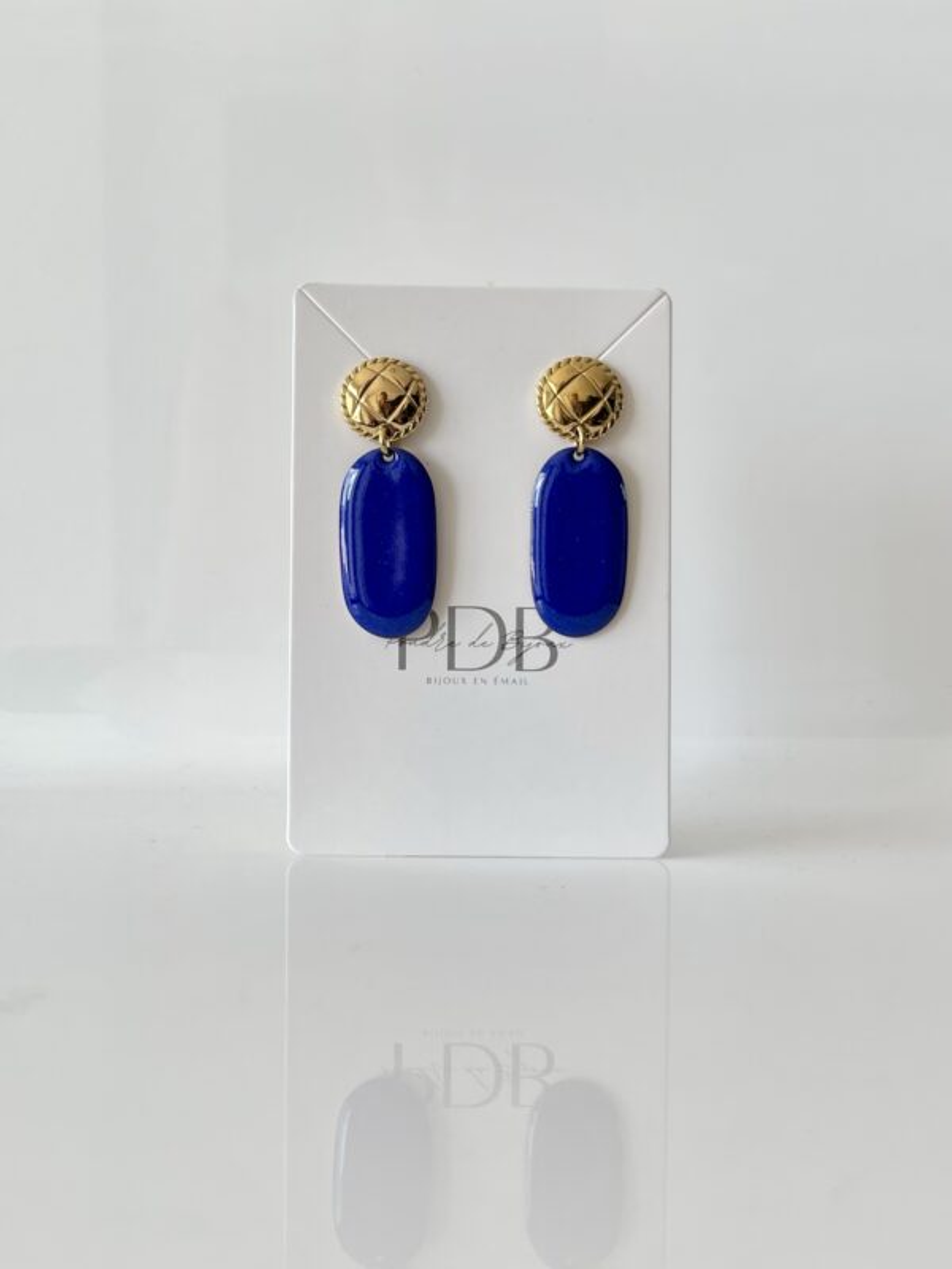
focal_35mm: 25
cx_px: 476
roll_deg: -0.2
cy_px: 634
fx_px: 917
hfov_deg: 54.9
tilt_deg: -1.0
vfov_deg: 69.4
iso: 32
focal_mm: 5.1
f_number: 1.6
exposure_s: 1/472
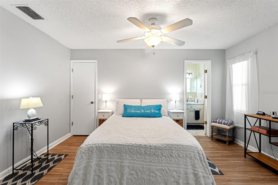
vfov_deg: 77.3
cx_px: 139
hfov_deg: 100.4
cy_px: 92
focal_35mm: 15
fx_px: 116
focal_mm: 10
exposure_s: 1/5
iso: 400
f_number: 8
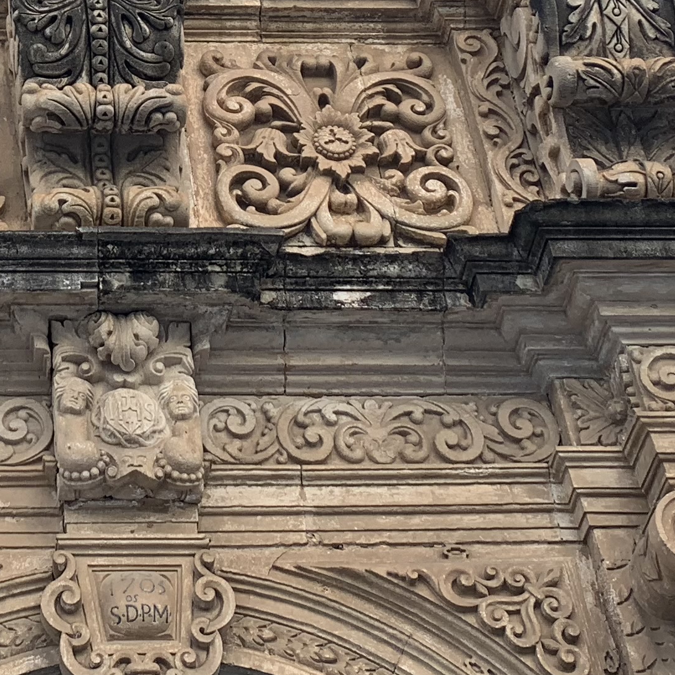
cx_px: 6
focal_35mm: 85
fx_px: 1875
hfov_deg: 19.8
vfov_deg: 19.5
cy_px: -66
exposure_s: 1/130
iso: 25
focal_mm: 4.25
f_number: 1.8
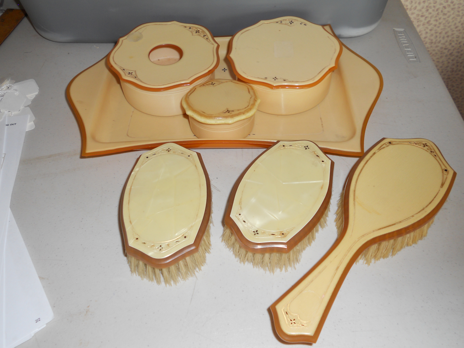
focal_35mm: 32
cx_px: 232
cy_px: 174
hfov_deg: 56.8
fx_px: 429
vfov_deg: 44.2
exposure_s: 1/25
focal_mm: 5.8
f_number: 3.5
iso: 80
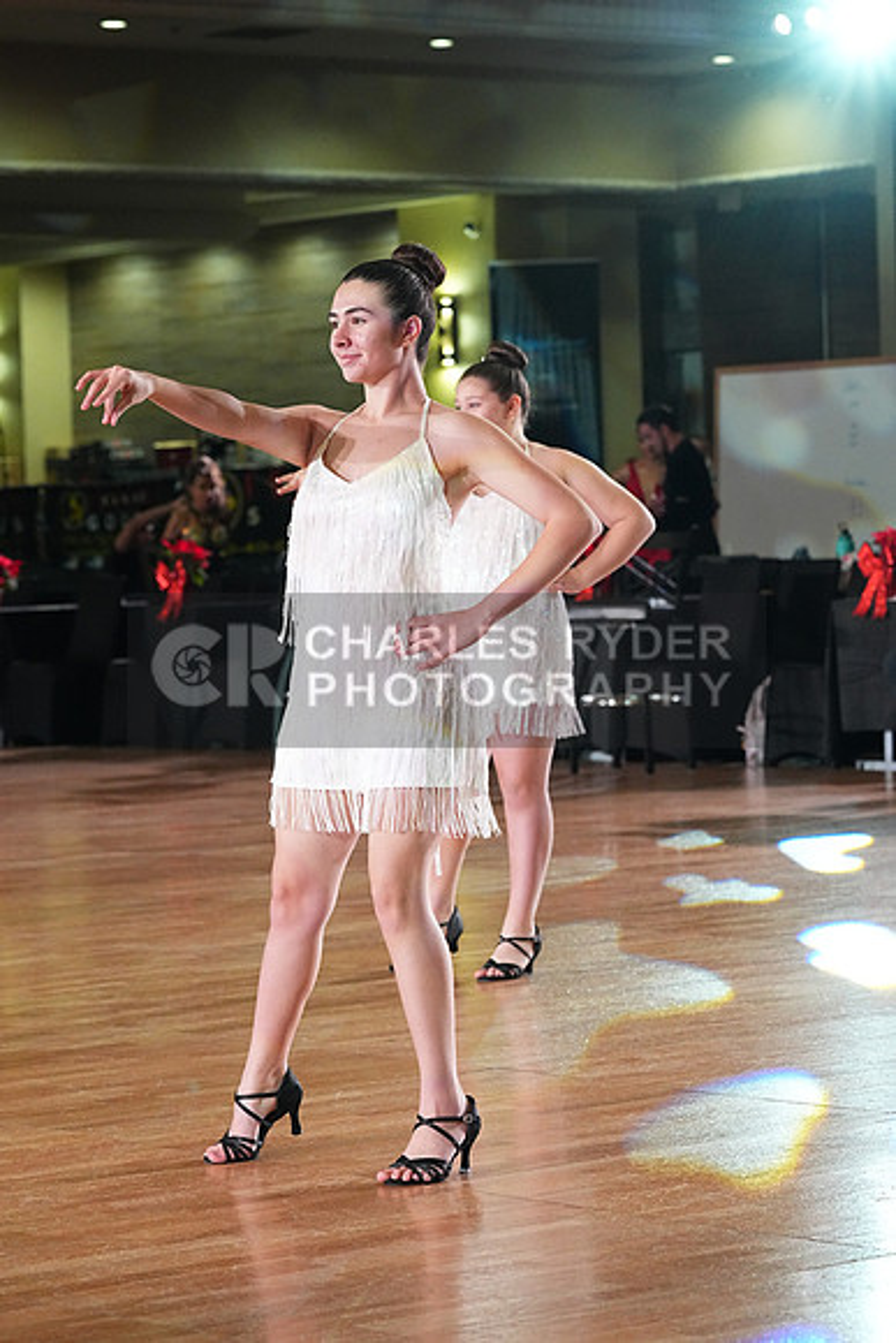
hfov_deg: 11.7
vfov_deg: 17.5
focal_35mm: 117
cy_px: 672
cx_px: 448
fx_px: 4365
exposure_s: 1/400
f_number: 6.3
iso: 8000
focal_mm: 117
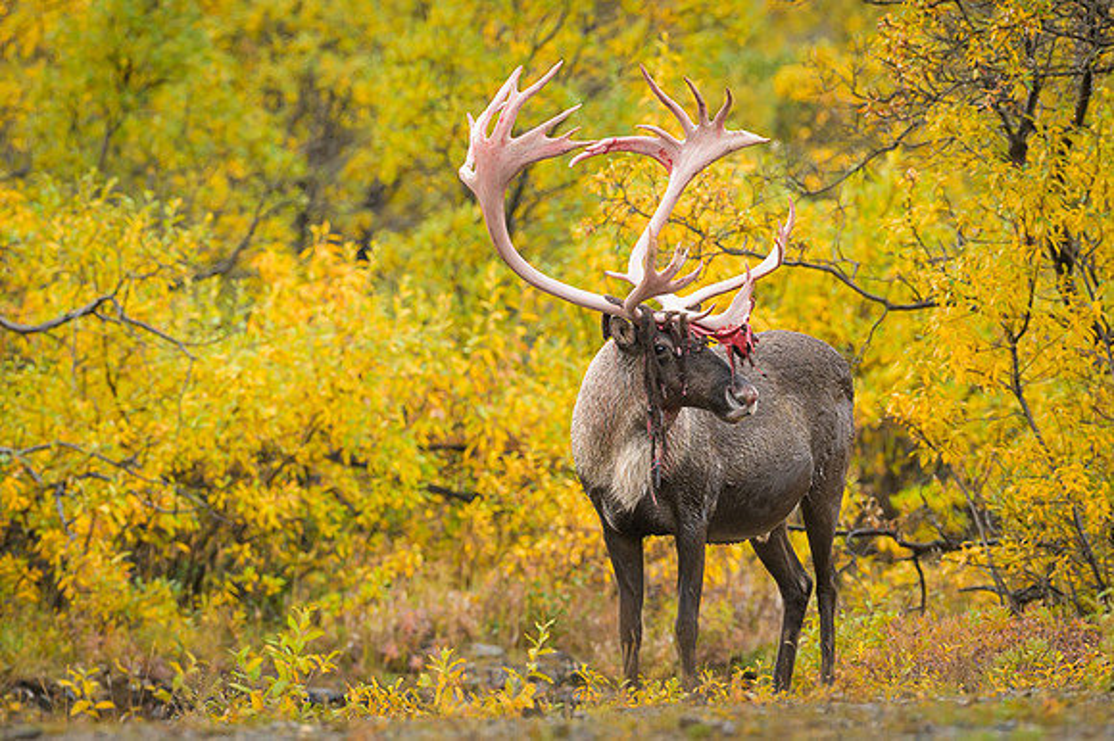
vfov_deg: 3.0
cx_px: 513
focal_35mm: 464
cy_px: 311
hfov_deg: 4.4
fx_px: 14360
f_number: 6.3
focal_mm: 400
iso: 1000
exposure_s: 1/640
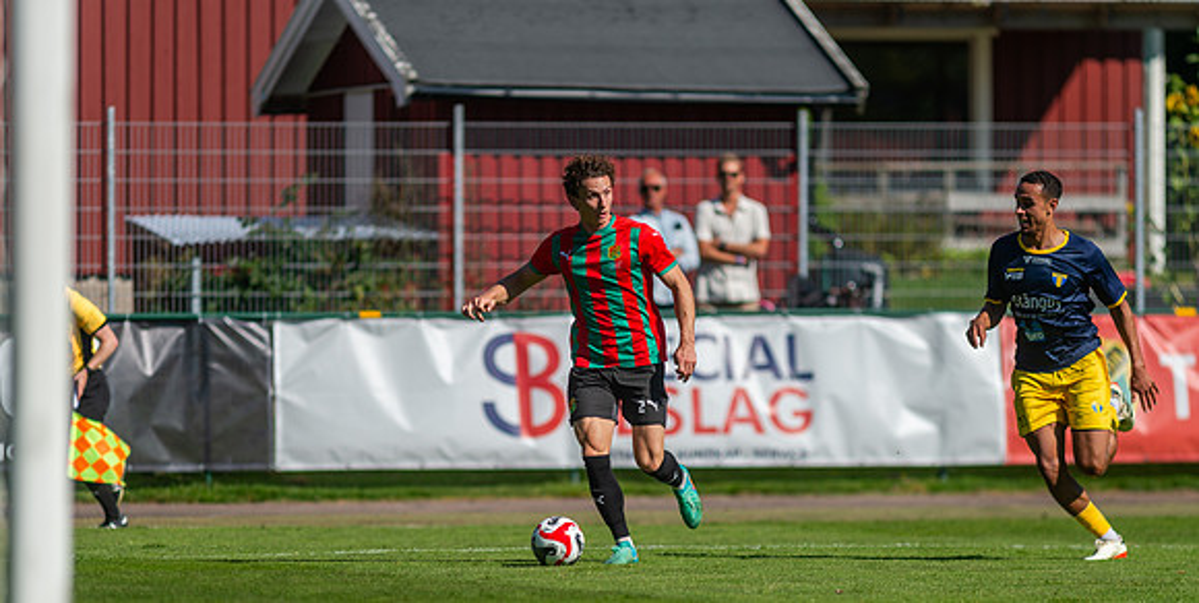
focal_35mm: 322
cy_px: 398
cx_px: 600
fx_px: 9986
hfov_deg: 6.9
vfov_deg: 3.5
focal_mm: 300
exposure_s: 1/2000
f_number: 3.2
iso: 100
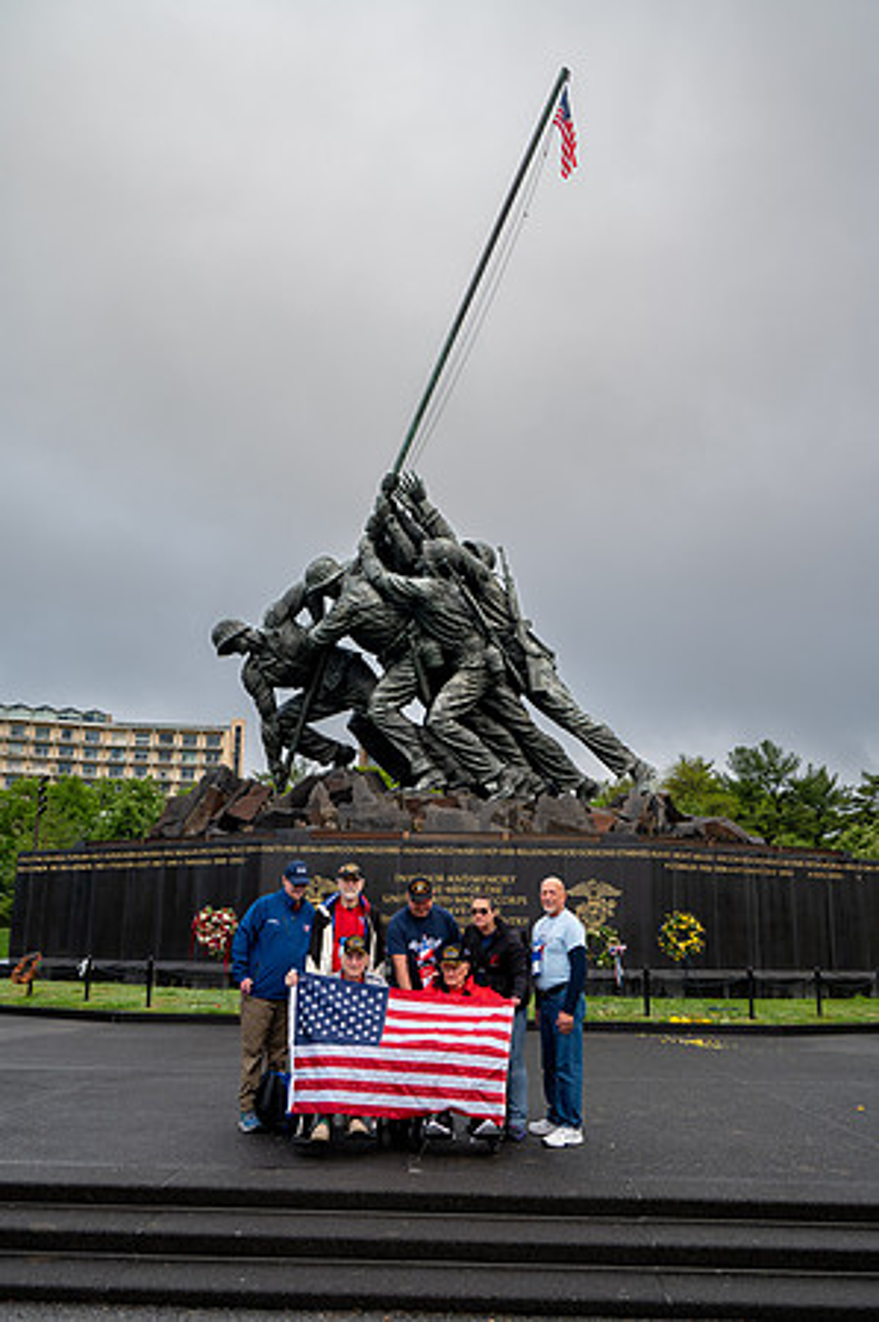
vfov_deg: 58.8
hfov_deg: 41.0
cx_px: 440
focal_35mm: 32
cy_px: 661
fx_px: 1175
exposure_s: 1/100
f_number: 6.3
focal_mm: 32
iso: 125
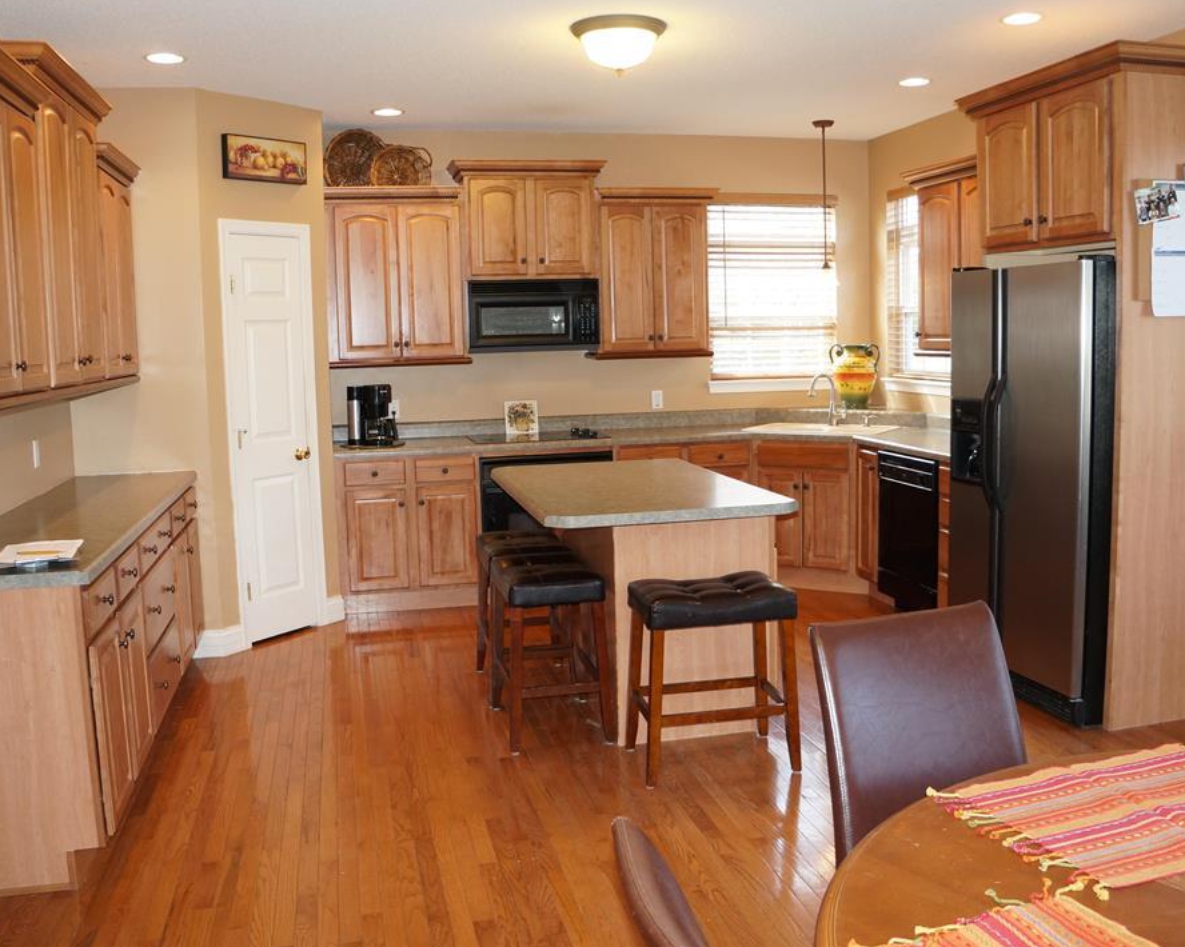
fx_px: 1087
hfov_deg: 57.1
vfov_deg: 47.1
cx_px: 632
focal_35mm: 31
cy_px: 467
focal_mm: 18
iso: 500
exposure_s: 1/60
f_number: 4
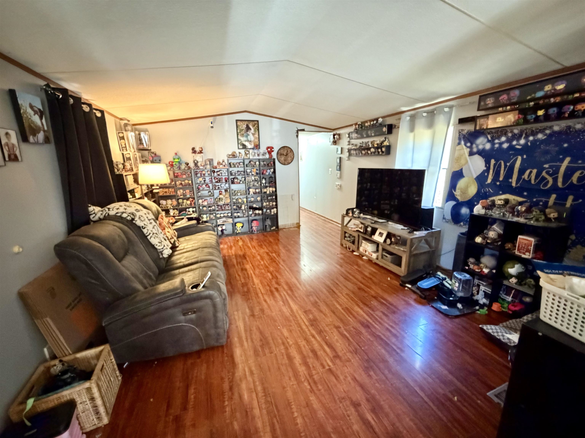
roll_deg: +1.8
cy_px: 219
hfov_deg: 102.1
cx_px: 292
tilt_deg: -14.2
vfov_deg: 85.7
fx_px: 237
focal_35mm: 14
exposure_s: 1/30
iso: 2500
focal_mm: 2.22
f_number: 2.2
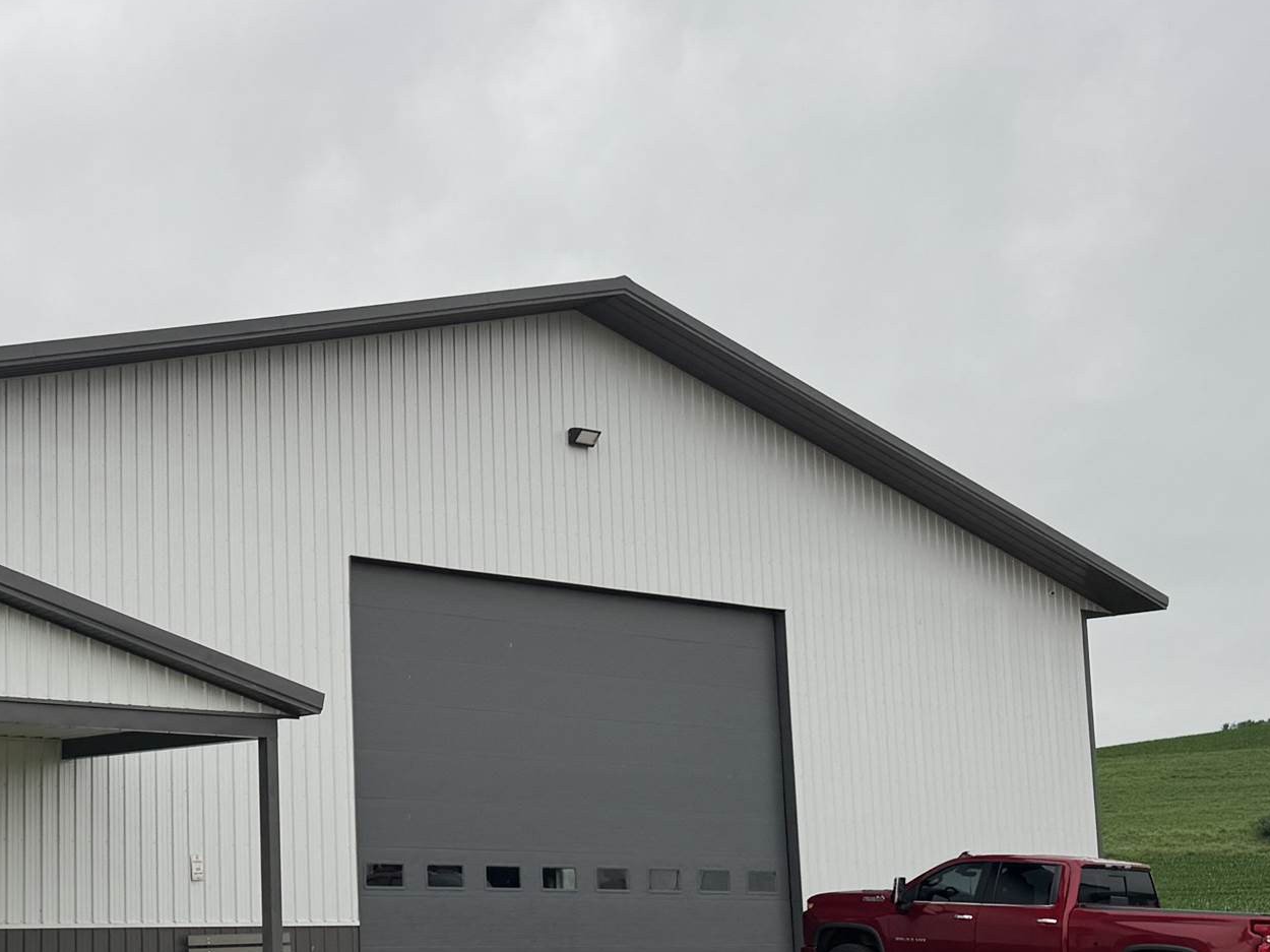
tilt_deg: +11.2
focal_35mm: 59
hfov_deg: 31.5
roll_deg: +0.3
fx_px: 2164
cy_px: 623
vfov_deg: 24.7
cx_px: 175
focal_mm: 6.76
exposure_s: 1/700
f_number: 1.78
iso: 80
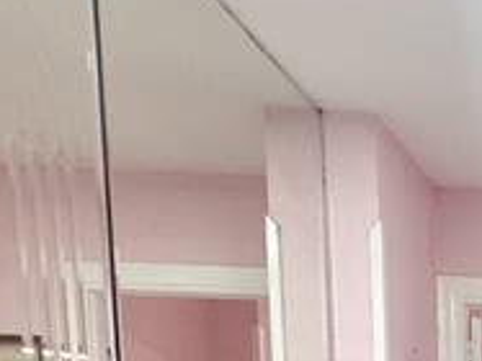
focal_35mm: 48
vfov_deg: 23.8
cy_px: 547
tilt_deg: -3.9
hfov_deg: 26.3
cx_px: 755
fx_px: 668
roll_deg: -0.2
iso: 250
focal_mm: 2.22
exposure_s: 1/100
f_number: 2.2
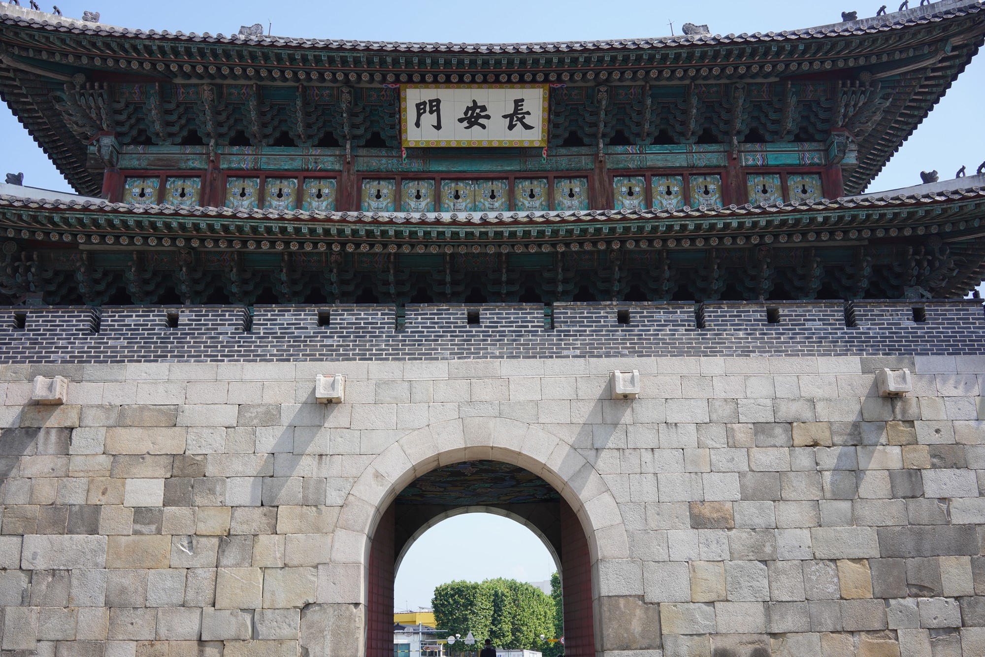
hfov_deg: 54.4
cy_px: 328
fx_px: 958
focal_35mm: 35
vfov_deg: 37.9
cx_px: 492
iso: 200
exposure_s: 1/125
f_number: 11
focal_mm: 35
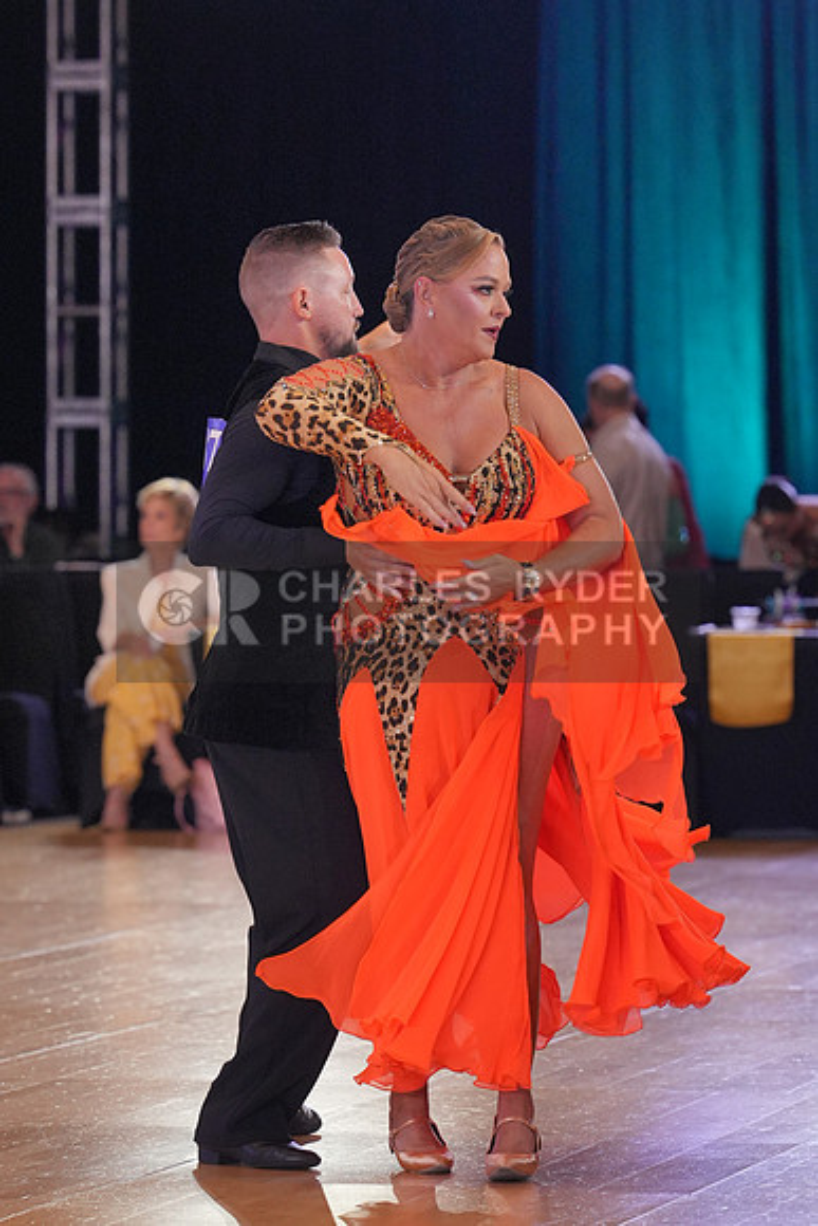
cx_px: 409
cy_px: 613
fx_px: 6948
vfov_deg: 10.1
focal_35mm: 204
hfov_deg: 6.7
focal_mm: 136
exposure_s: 1/500
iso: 2500
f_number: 4
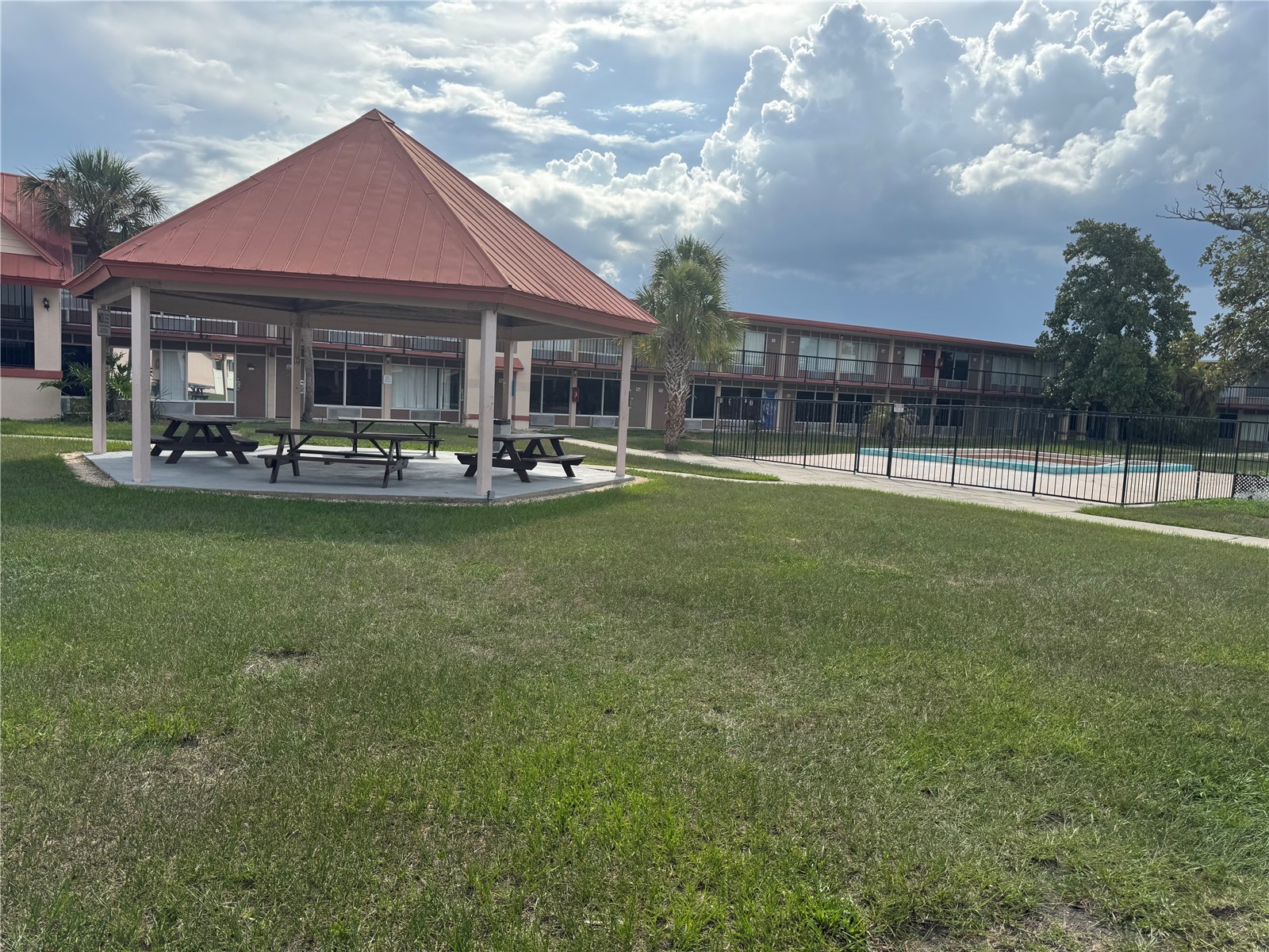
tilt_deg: -5.3
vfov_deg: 56.8
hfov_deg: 71.6
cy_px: 476
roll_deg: -3.0
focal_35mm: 24
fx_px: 880
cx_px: 634
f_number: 1.78
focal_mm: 6.76
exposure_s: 1/4049
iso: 80
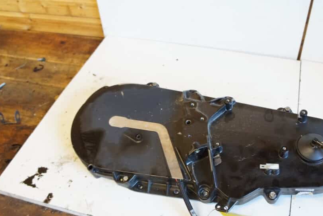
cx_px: 188
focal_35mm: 34
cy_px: 129
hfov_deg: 55.5
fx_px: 305
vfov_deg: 38.7
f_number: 4
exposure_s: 1/60
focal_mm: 18
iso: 1600
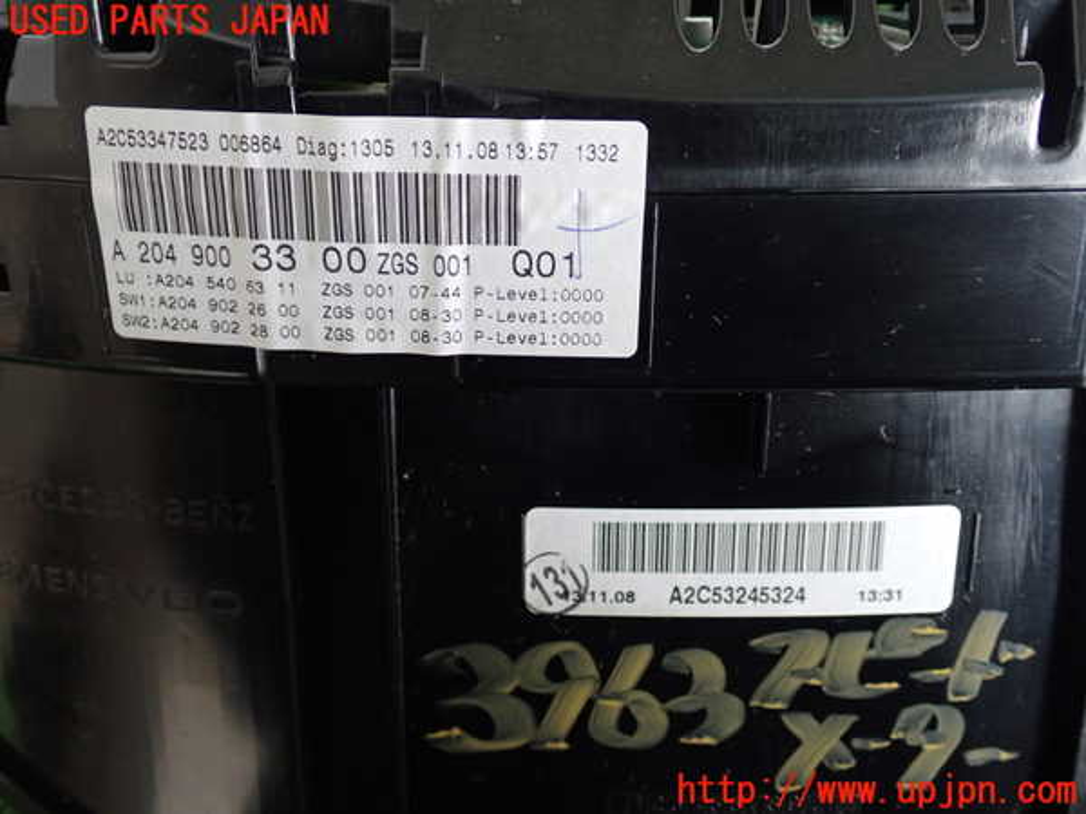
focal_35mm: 36
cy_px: 407
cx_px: 543
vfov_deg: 39.7
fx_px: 1129
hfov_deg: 51.4
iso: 500
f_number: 2.5
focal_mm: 6.37
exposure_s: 1/40
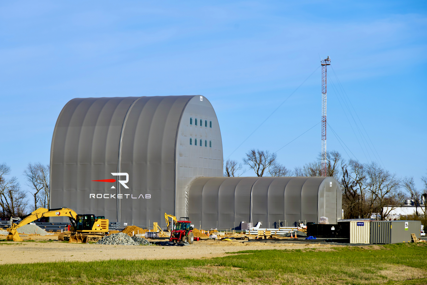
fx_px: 1305
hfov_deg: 18.6
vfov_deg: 12.5
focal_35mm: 110
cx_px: 214
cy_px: 142
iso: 100
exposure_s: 1/400
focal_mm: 110
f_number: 7.1
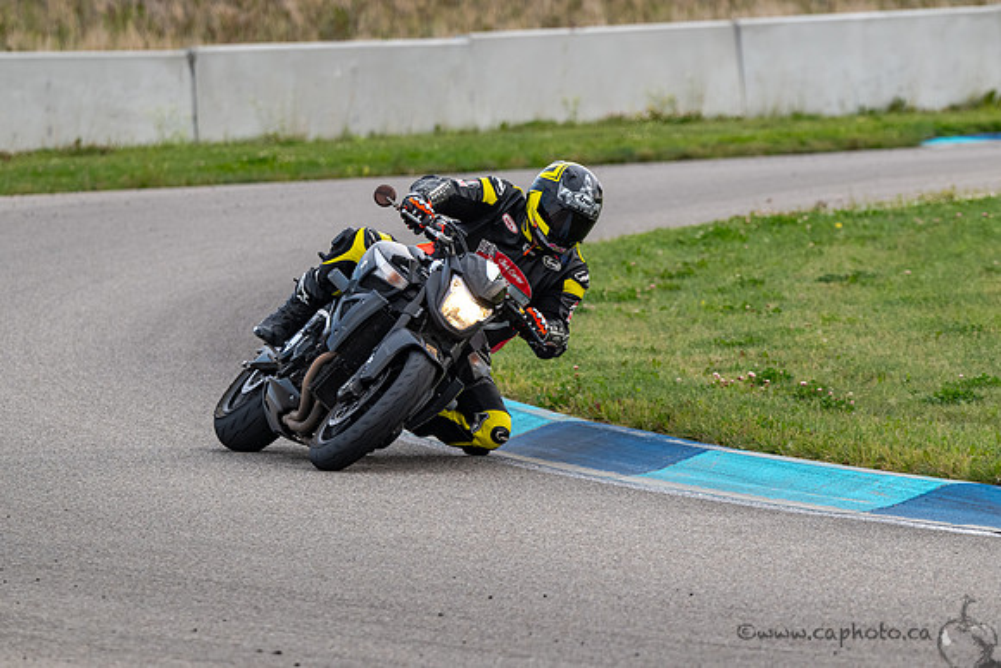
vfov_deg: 3.5
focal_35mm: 388
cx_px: 578
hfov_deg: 5.3
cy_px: 286
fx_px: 10784
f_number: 6.3
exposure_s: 1/1250
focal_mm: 300
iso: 640
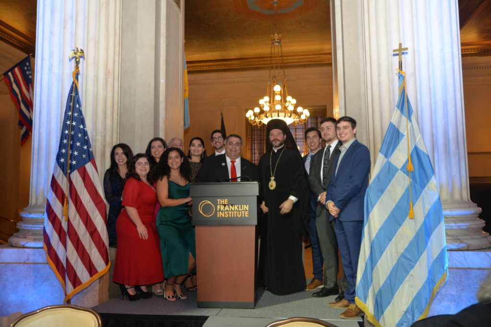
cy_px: 164
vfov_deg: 43.6
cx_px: 246
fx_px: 409
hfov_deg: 61.9
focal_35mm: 30
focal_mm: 30
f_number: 4
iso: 800
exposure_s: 1/60
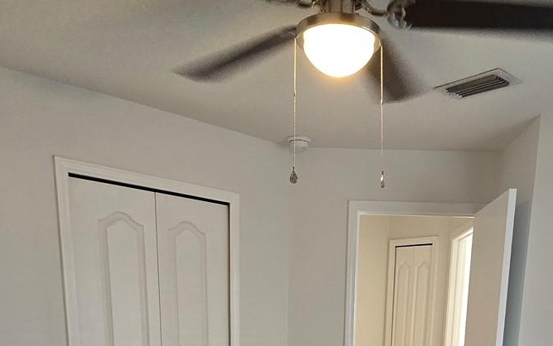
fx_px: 498
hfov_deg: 57.6
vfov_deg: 31.5
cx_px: 335
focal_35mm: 33
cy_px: 424
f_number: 2.2
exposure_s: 1/60
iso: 125
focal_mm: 2.2
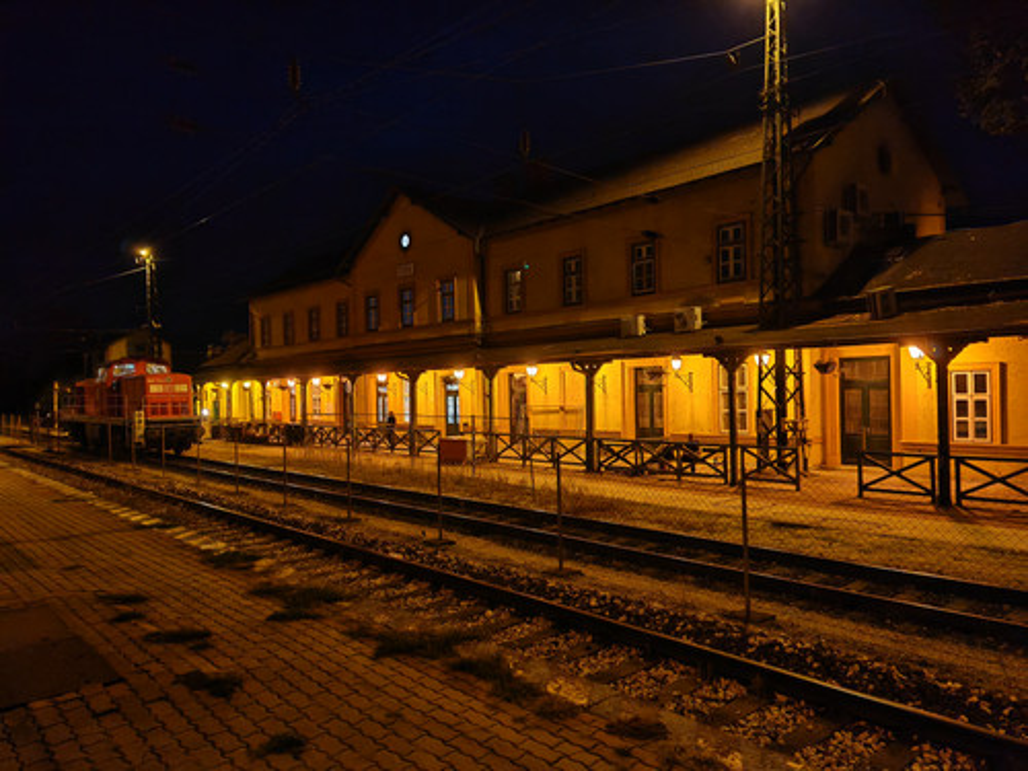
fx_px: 802
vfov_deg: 51.4
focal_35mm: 27
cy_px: 386
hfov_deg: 65.3
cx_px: 514
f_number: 1.6
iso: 320
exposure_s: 1/33
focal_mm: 7.62
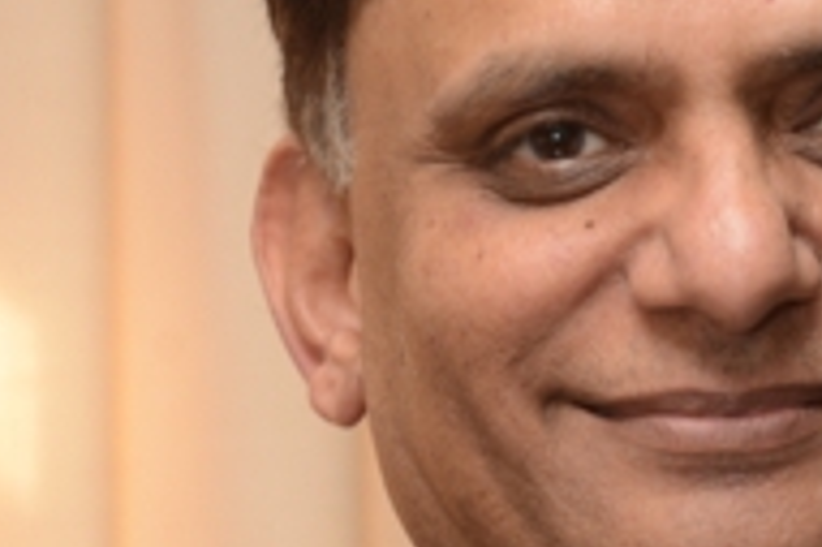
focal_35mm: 302
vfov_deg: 4.5
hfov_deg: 6.8
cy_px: 704
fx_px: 6890
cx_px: 790
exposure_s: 1/60
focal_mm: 85
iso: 400
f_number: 5.6
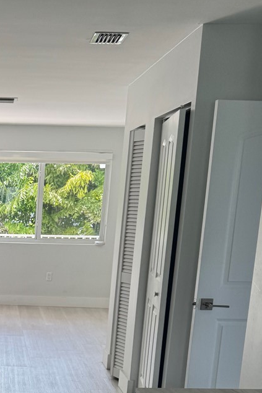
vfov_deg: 30.2
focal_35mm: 63
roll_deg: -0.3
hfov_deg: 20.4
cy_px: 370
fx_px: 687
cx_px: -38
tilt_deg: -13.5
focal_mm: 6.76
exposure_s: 1/147
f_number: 1.78
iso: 64
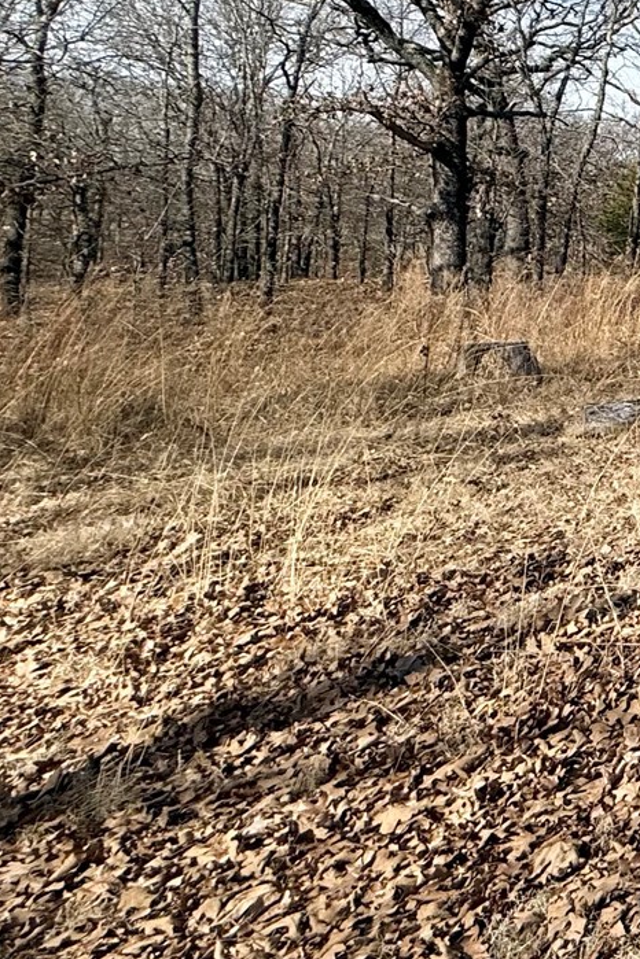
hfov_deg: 19.0
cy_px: 235
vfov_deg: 46.6
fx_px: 1067
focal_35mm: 40
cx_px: 1294
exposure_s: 1/2611
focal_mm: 2.22
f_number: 2.2
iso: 50
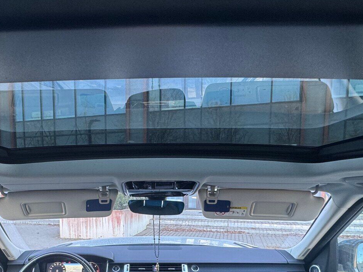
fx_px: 304
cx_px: 145
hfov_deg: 61.1
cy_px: 218
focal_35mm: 29
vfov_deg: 45.7
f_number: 2.2
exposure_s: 1/100
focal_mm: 2.22
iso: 160
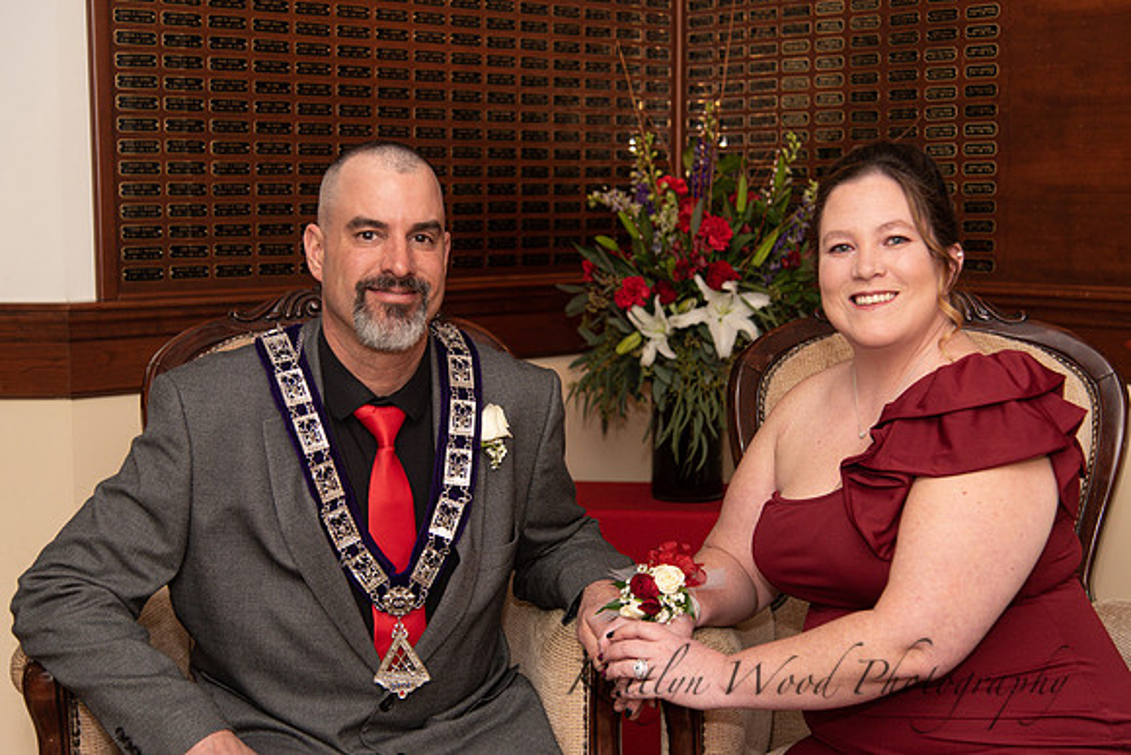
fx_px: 1634
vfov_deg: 26.0
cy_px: 378
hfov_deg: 38.2
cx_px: 566
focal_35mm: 52
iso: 800
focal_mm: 52
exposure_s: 1/200
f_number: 4
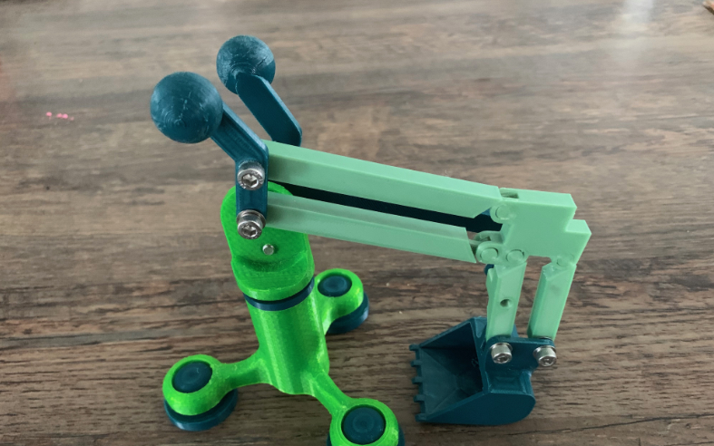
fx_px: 545
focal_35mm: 28
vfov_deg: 44.3
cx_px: 362
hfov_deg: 66.5
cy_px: 271
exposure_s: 1/30
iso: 640
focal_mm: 4.2
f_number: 1.8
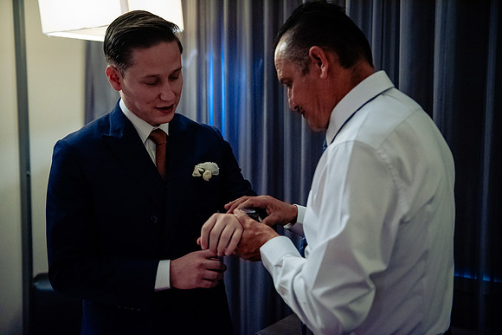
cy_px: 168
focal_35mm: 44
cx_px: 251
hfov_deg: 44.5
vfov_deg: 30.5
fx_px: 614
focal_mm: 44
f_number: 2.8
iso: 6400
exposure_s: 1/100
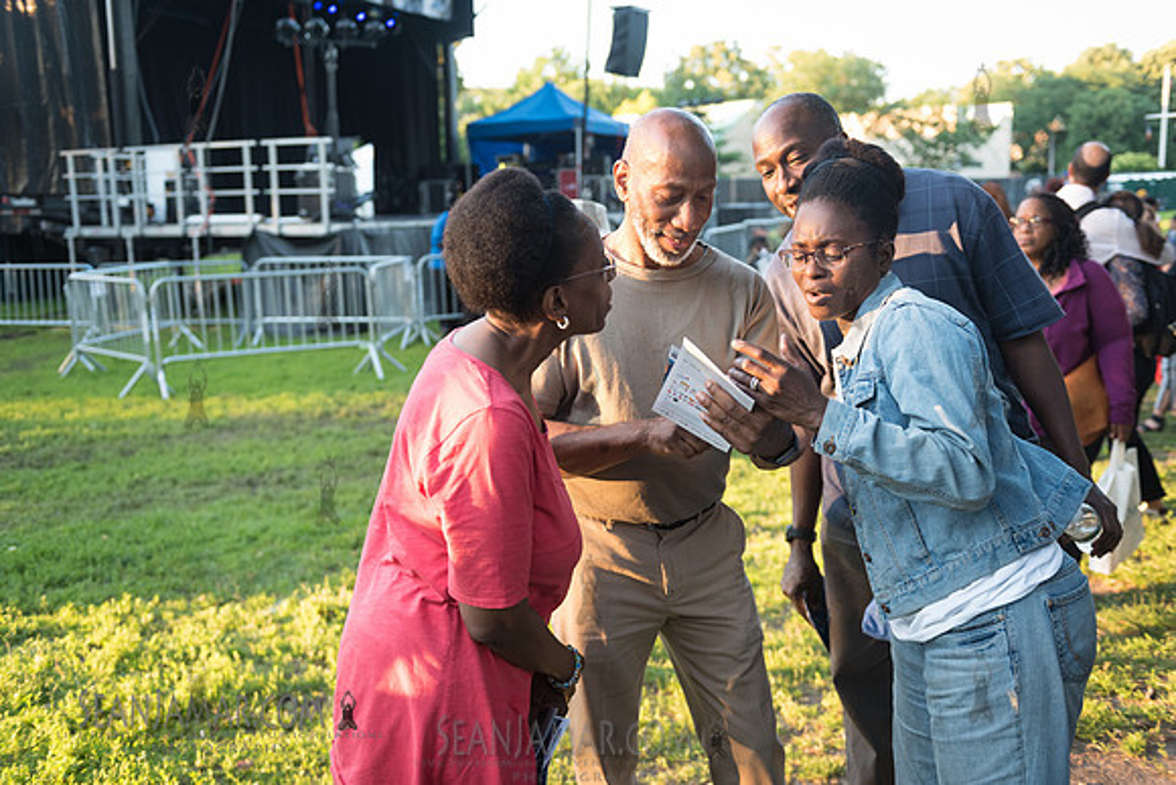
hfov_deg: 54.4
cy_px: 392
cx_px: 588
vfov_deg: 37.9
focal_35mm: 35
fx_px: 1144
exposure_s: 1/320
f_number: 3.2
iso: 800
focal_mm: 35
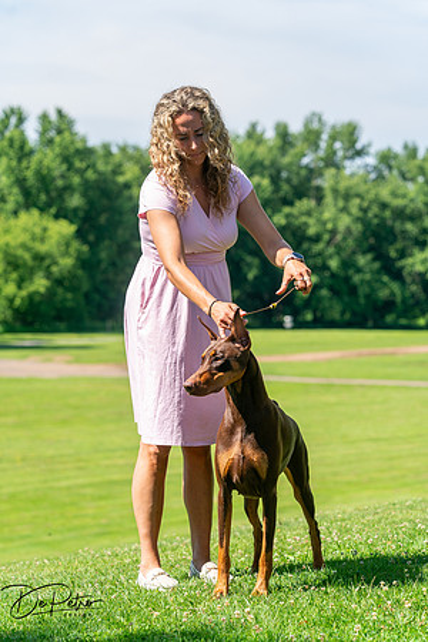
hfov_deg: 13.6
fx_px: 1801
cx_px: 214
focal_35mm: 101
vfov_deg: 20.2
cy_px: 321
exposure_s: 1/800
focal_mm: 101
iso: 200
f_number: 5
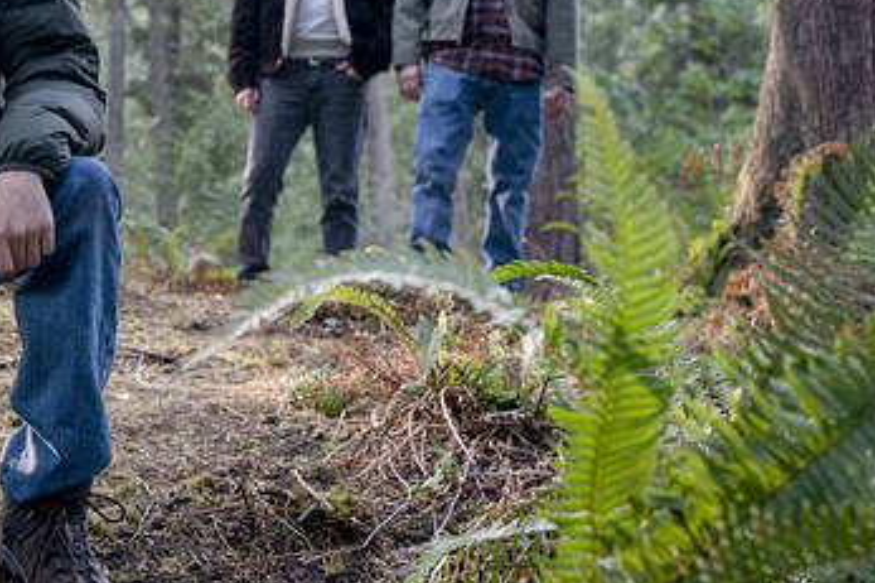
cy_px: 127
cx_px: 86
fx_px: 1992
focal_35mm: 82
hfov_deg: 24.1
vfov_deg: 16.5
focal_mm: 38
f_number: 4
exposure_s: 1/250
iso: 800
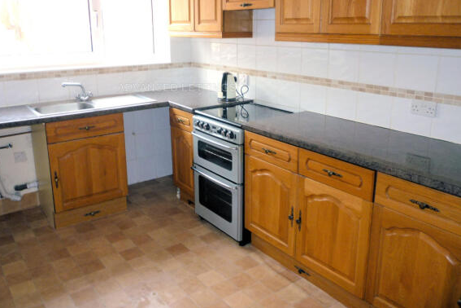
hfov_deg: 60.3
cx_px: 226
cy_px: 132
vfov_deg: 42.2
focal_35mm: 31
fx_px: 397
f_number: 3.3
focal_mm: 5.2
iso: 125
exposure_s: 1/30
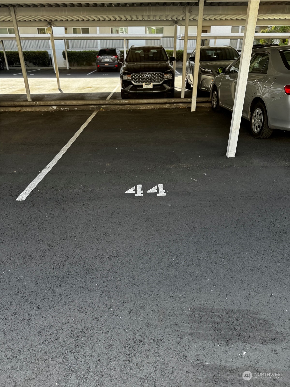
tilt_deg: -27.6
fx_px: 268
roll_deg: +0.2
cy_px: 194
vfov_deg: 71.6
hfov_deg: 56.8
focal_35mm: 24
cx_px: 145
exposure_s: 1/394
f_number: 1.78
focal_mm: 6.76
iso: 80
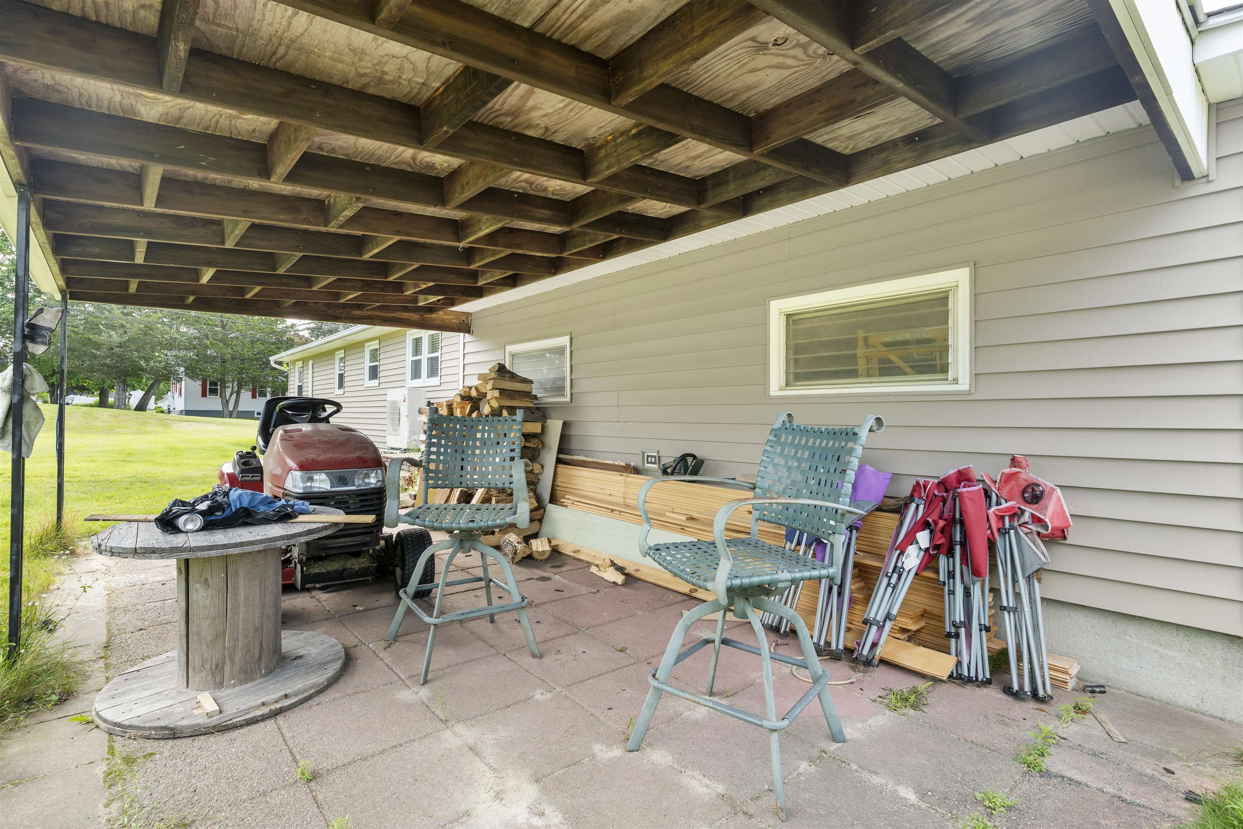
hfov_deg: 93.3
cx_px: 622
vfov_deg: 70.4
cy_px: 414
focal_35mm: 17
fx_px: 587
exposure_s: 1/25
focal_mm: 17
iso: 400
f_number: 8
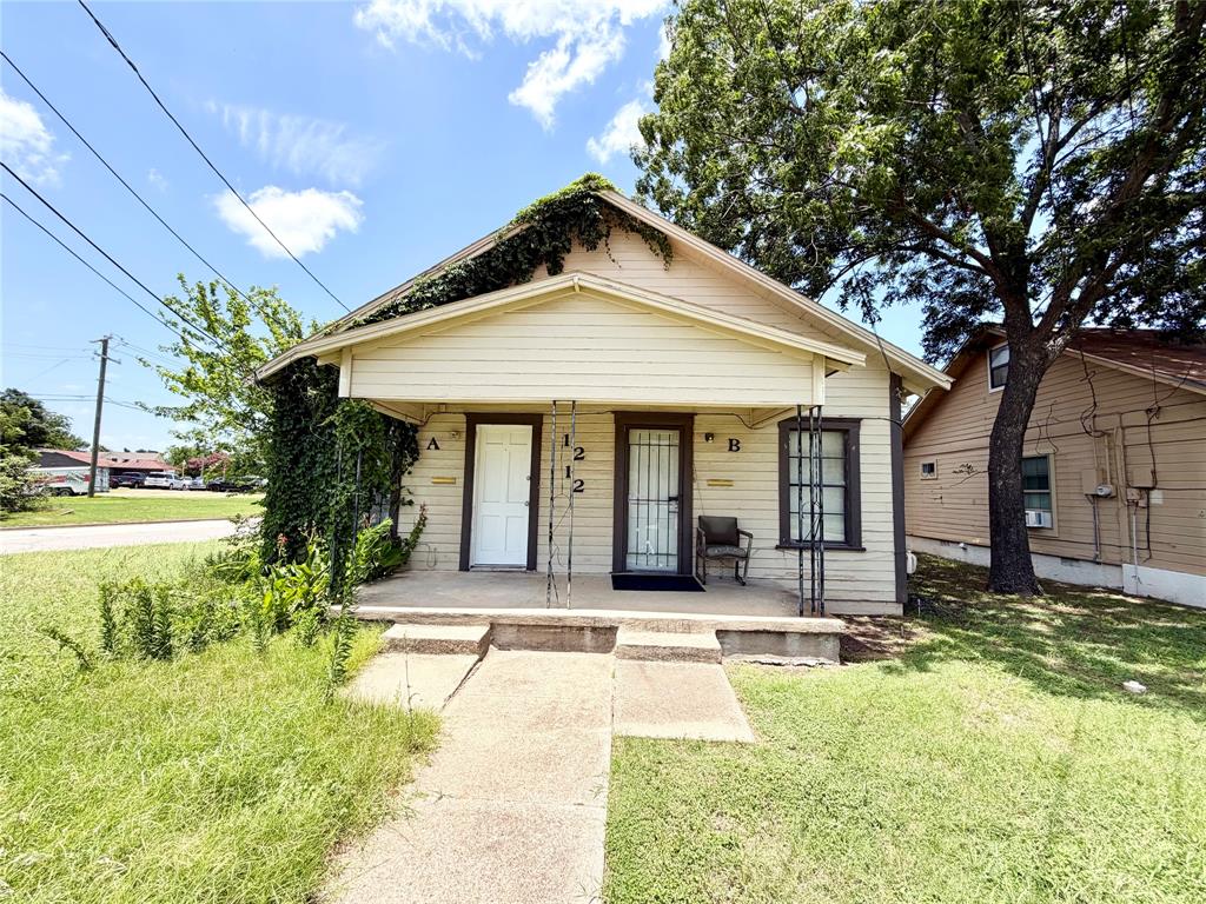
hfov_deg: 102.1
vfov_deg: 85.7
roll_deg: -0.9
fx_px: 488
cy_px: 452
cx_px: 603
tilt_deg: +3.8
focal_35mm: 14
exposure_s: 1/770
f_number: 2.2
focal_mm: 2.22
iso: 25
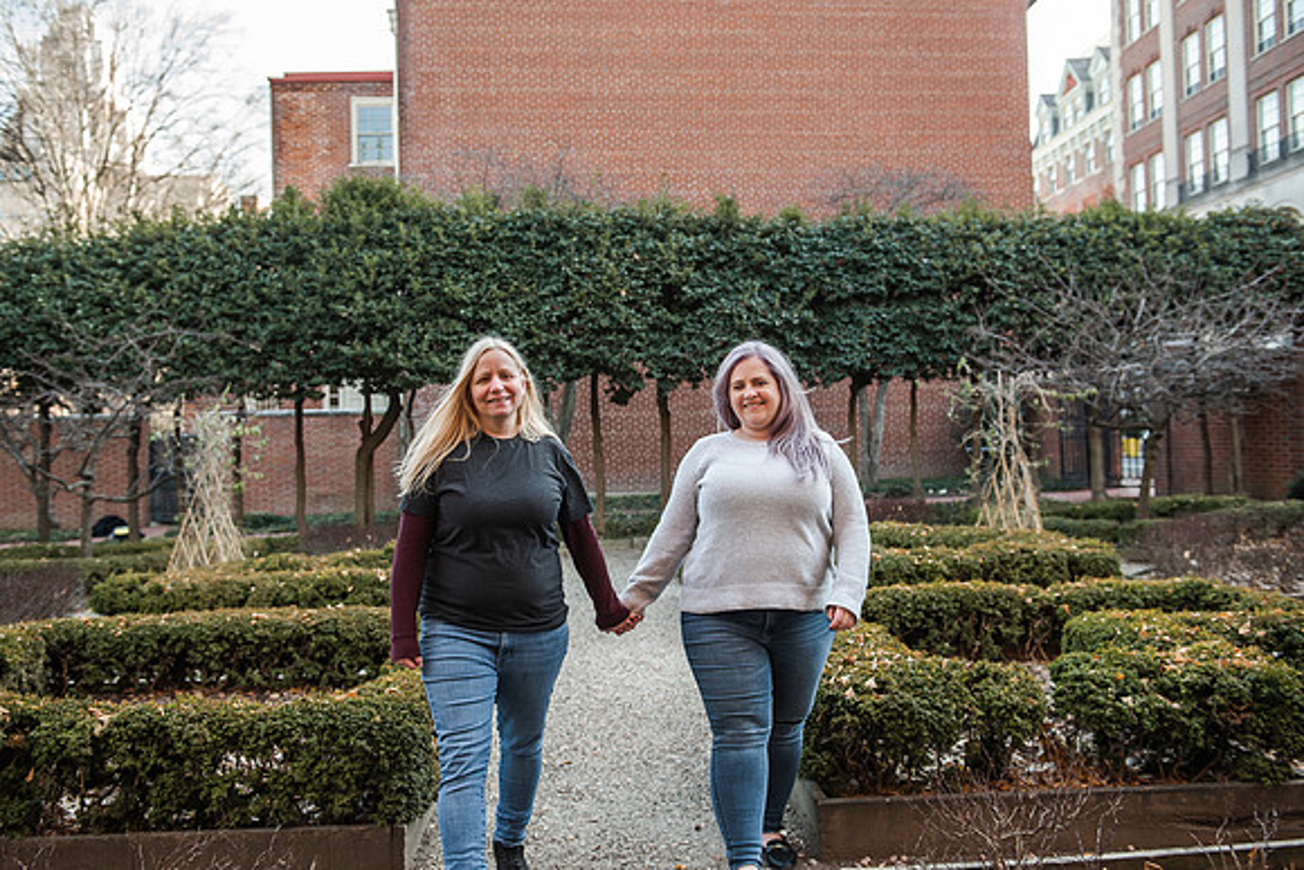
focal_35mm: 35
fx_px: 1257
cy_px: 402
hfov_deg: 54.8
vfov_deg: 38.1
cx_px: 640
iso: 400
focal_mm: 32
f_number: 3.5
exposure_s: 1/400
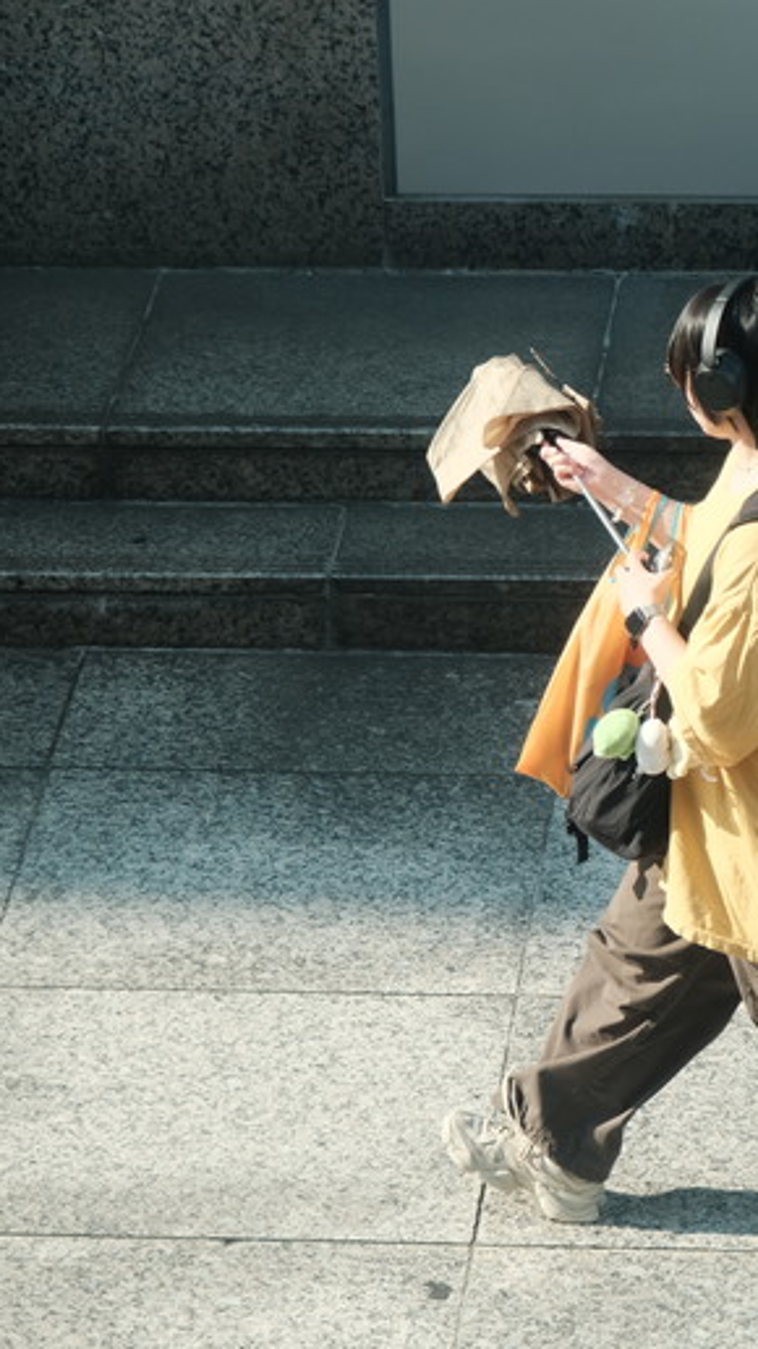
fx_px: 6793
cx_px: 1006
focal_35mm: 190
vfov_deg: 11.3
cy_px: 677
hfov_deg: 6.3
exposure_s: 1/640
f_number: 4
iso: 400
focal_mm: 80
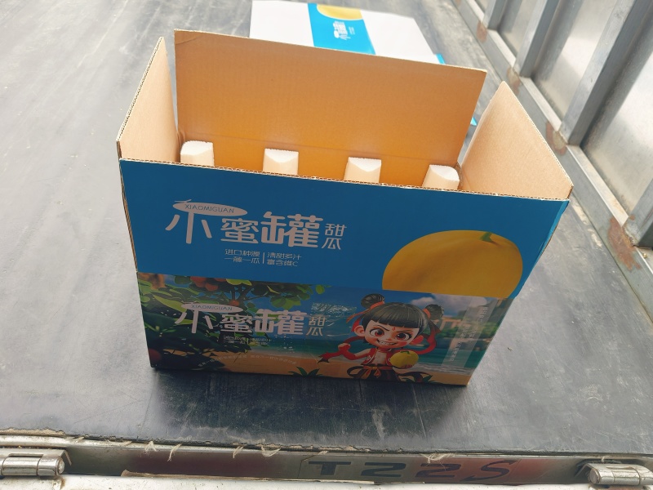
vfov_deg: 53.1
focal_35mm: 26
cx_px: 326
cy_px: 245
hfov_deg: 67.3
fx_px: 490
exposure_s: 1/237
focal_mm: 4.84
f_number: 1.8
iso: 80
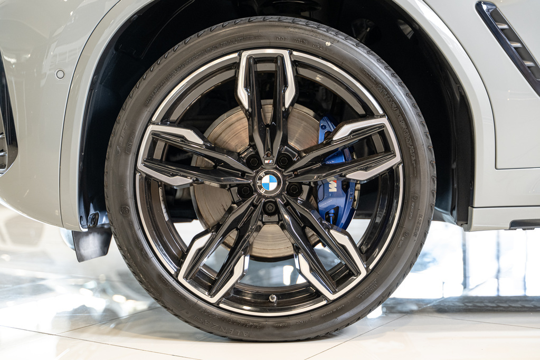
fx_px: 780
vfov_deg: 26.0
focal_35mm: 52
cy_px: 180
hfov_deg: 38.2
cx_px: 270
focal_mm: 52
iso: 1600
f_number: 2.8
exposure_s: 1/125
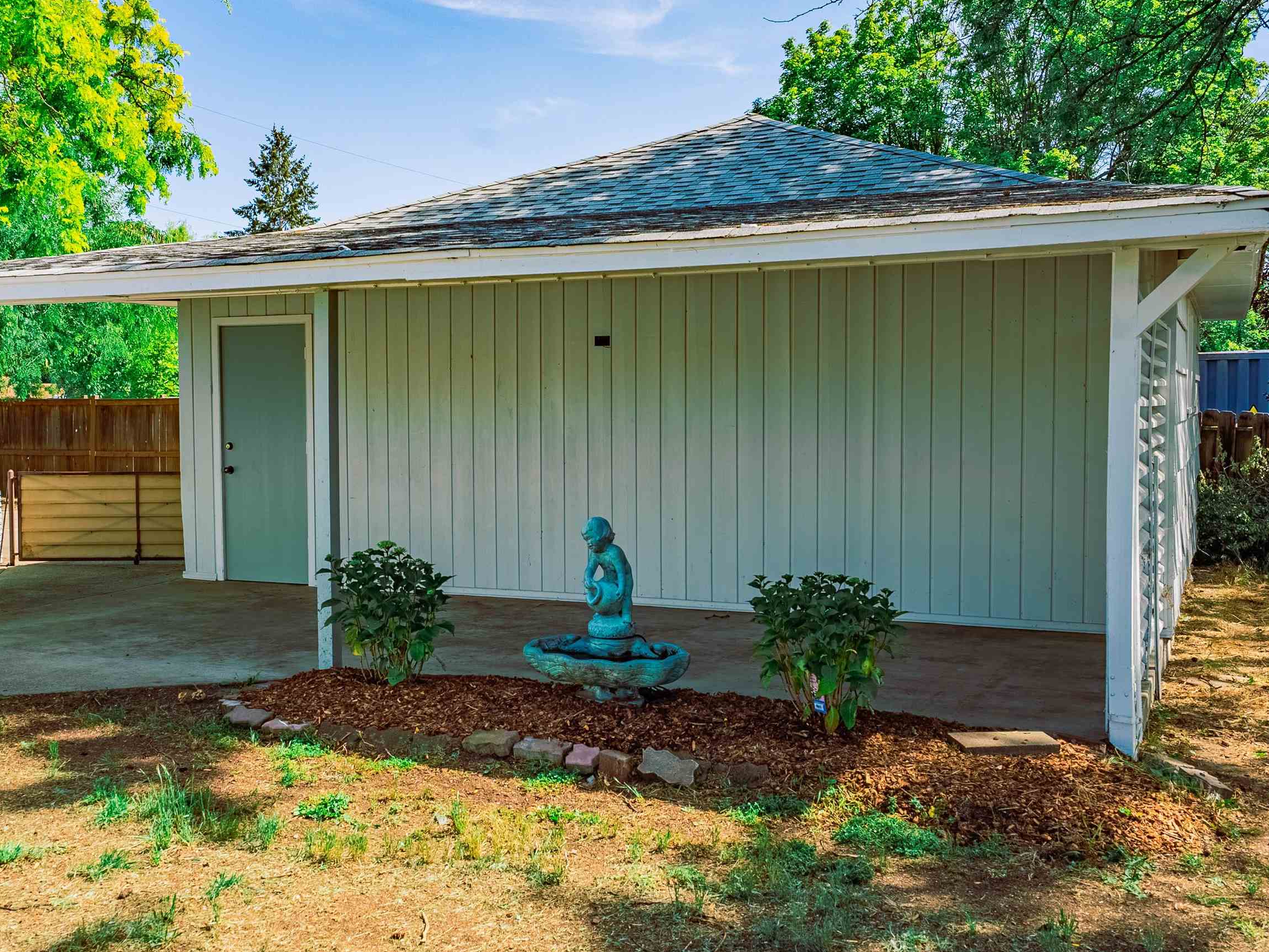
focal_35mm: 40
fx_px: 1467
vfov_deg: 36.0
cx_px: 540
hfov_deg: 46.6
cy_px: 479
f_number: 8
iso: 400
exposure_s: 1/4000
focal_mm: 31
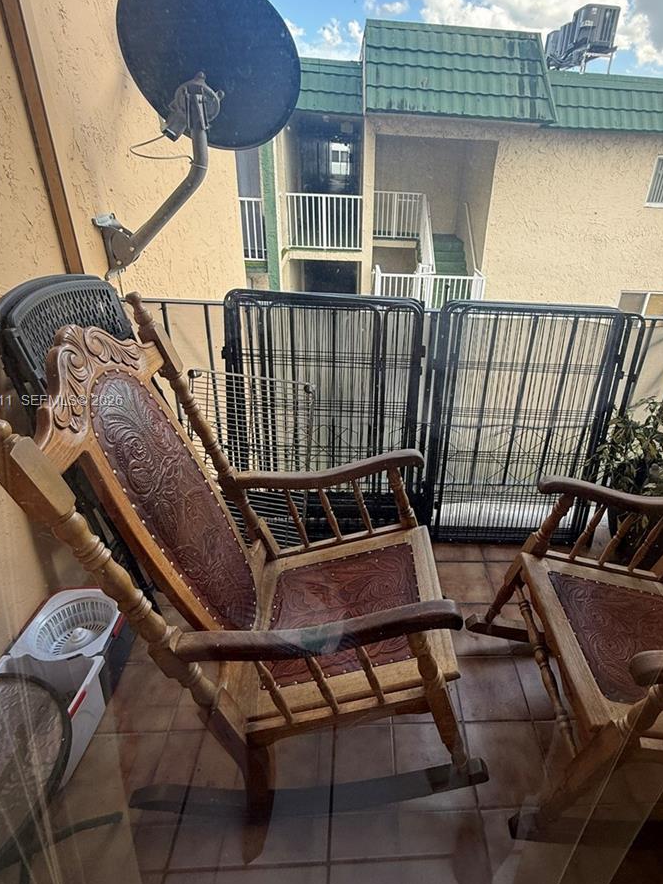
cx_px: 388
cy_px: 402
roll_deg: -3.1
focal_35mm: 19
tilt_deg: -26.6
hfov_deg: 68.2
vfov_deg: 84.5
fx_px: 485
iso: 40
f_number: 2.2
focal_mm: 2.22
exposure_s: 1/106
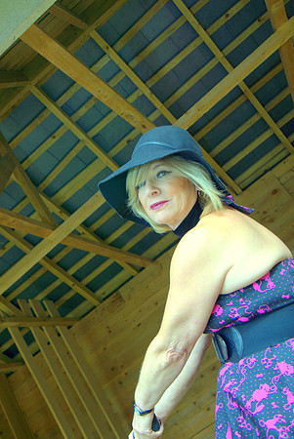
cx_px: 147
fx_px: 477
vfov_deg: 49.5
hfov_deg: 34.3
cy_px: 220
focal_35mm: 39
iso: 100
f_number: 4.5
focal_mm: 26
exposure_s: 1/200
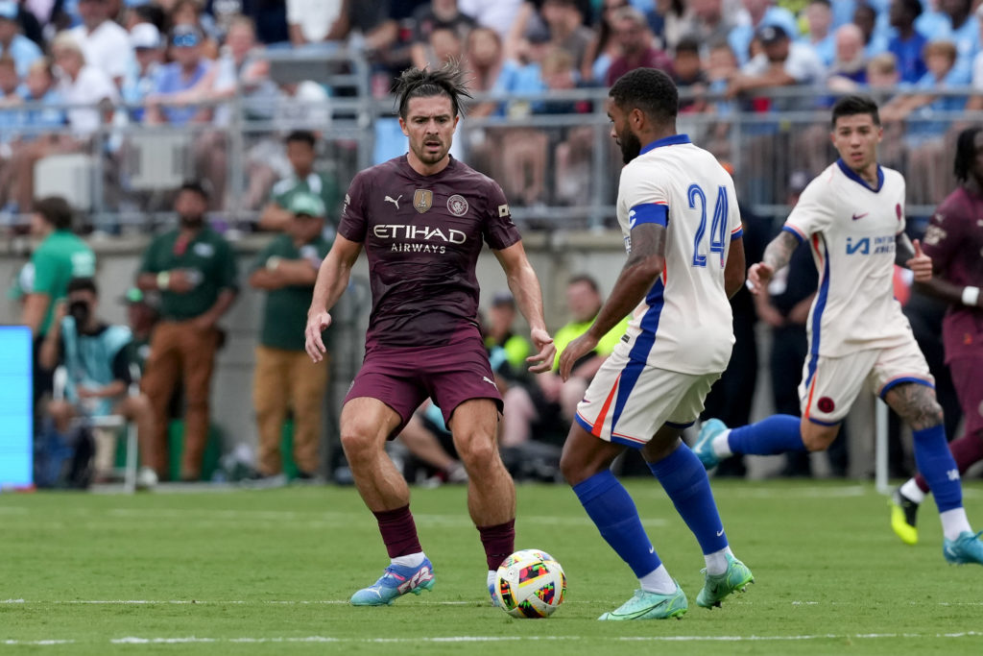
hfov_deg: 6.9
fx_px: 8192
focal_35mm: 300
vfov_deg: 4.6
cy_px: 328
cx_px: 492
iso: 800
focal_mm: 300
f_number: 3.5
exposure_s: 1/4000
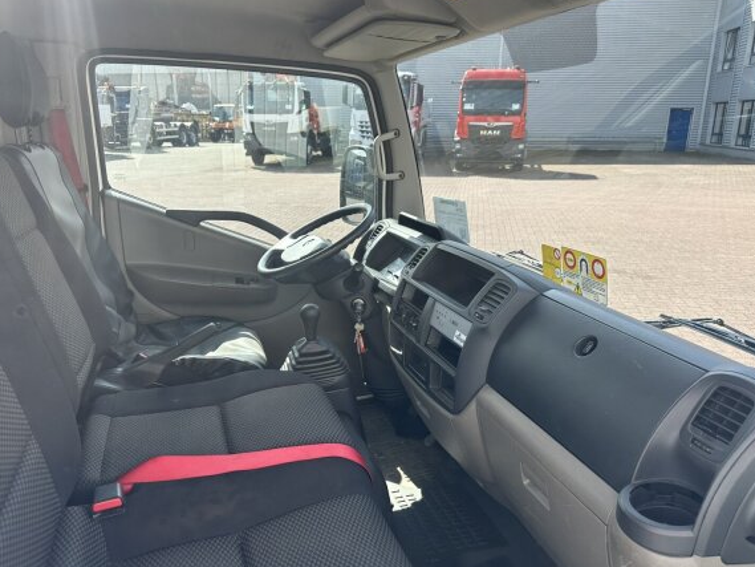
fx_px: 589
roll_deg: -0.9
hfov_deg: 65.3
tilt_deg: -14.7
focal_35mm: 27
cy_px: 303
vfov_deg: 51.3
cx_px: 361
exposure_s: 1/1131
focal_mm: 6.86
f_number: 1.78
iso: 80
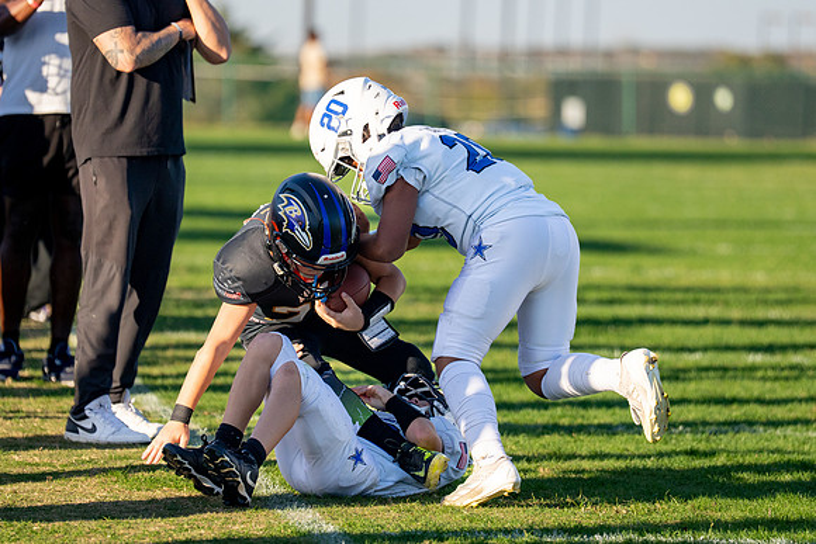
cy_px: 240
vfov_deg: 5.3
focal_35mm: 262
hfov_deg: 7.9
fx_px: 5935
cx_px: 372
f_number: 2.8
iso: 200
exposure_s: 1/4000
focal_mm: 180
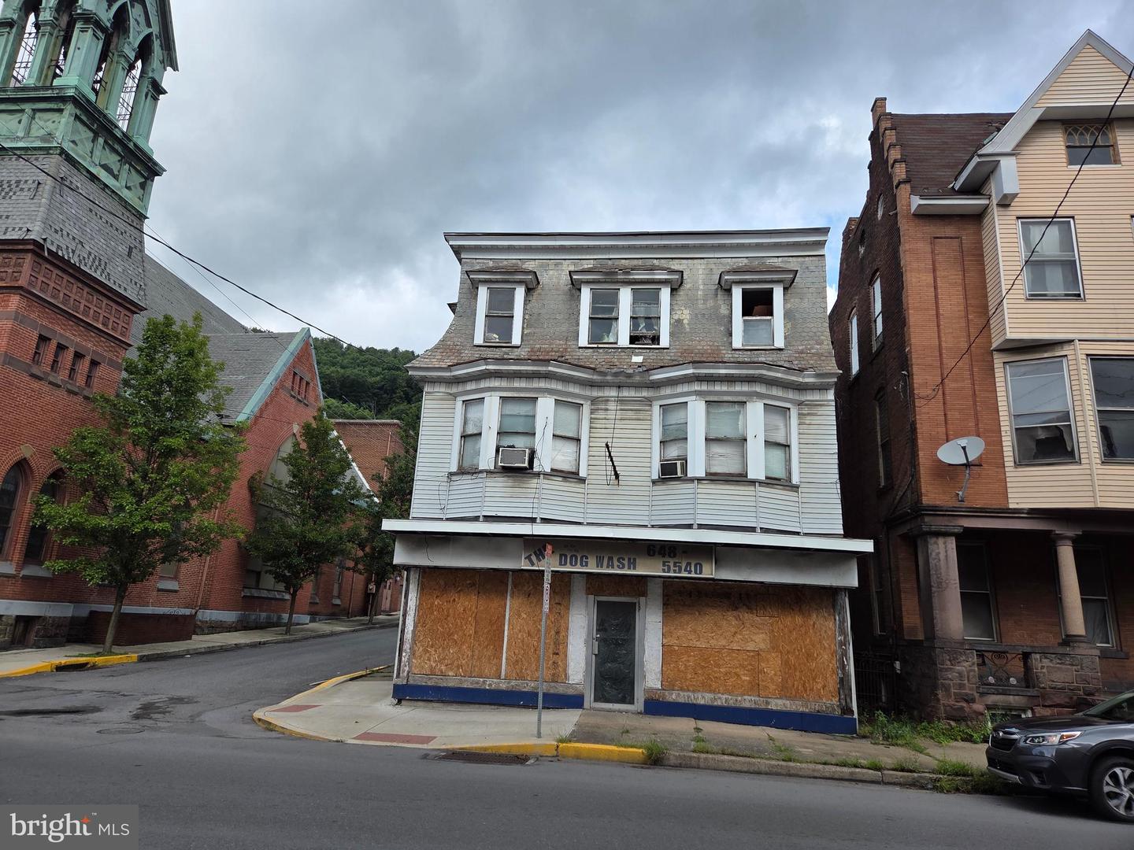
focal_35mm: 23
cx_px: 567
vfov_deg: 58.9
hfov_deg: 73.9
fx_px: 753
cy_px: 425
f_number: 1.8
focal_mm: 5.4
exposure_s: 1/2767
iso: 80
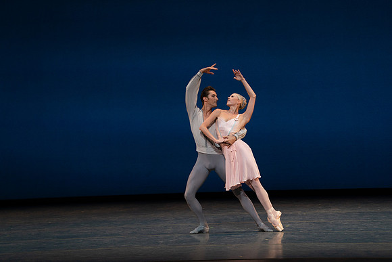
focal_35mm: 200
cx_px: 196
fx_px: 2178
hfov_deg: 10.3
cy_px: 131
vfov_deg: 6.9
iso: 3200
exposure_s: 1/500
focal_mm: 200
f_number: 8
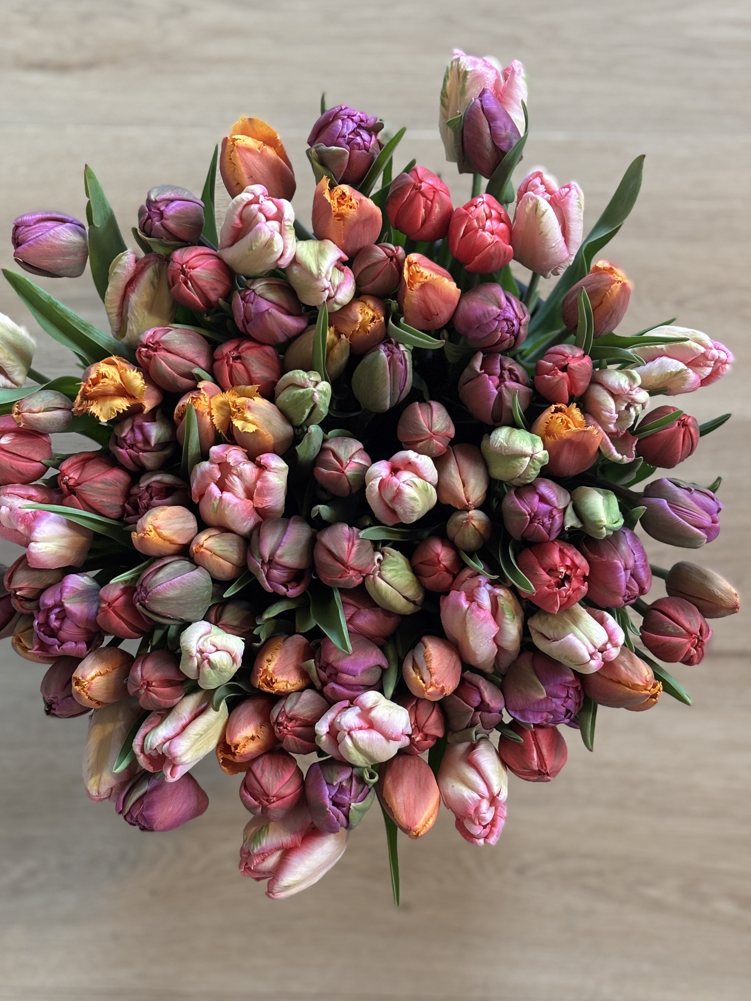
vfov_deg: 32.7
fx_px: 1707
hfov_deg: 24.8
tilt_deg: -85.3
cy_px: 493
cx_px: 329
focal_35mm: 59
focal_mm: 5.96
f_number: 1.6
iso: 250
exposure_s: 1/40
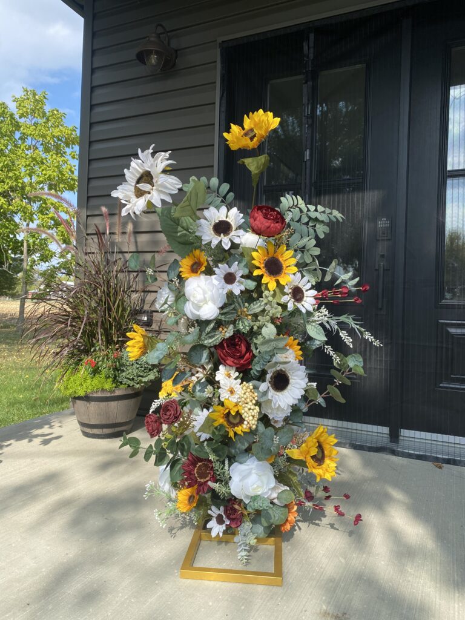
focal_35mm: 26
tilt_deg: +0.7
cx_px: 232
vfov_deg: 67.3
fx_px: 466
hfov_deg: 53.1
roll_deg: -2.6
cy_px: 310
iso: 32
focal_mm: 4.25
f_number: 1.8
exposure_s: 1/1193
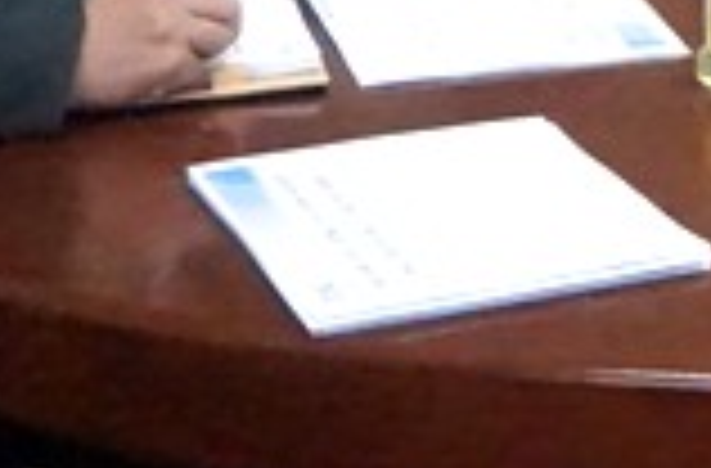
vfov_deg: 8.3
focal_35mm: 153
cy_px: -565
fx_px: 3018
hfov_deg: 11.8
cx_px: 1485
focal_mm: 21
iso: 12800
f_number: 4
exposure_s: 1/2500
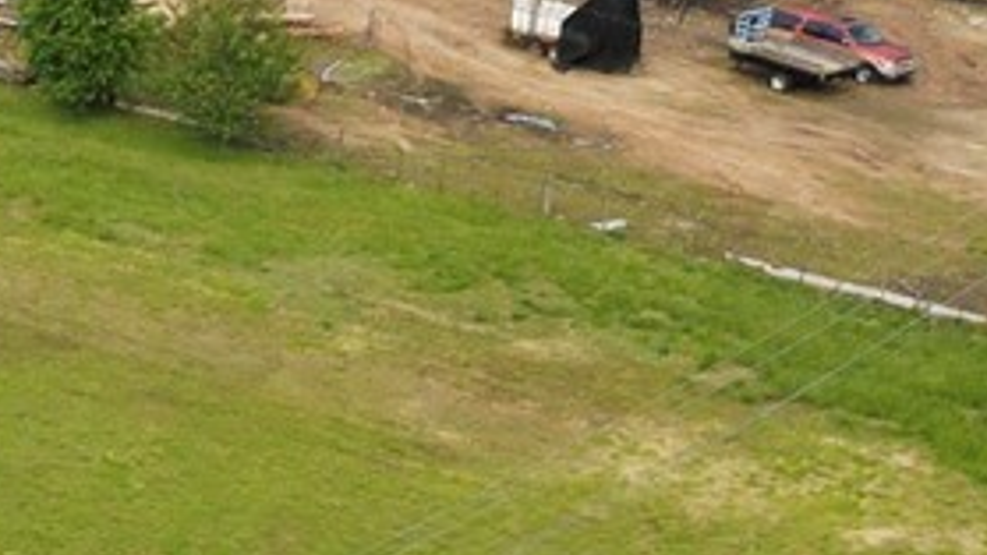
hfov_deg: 10.6
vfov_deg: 6.7
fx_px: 4711
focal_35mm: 180
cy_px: 332
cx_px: -1242
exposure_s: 1/3000
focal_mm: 8.7
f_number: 1.8
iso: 170
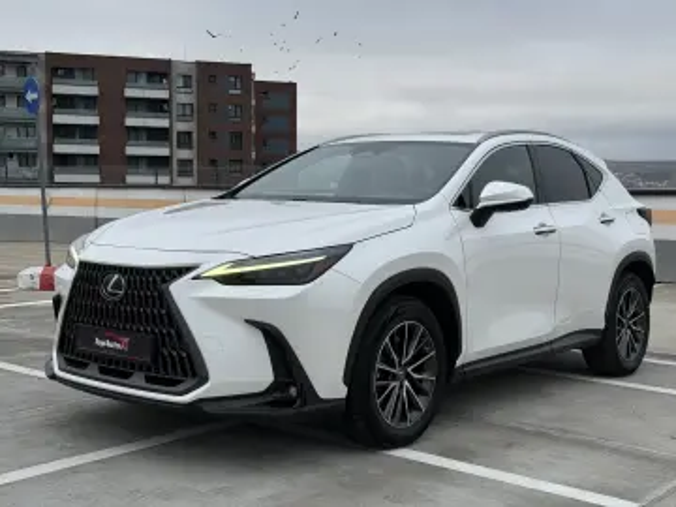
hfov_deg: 39.7
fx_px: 937
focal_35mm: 48
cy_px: 254
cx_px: 338
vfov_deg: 30.3
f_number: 1.78
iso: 64
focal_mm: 6.76
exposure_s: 1/1070
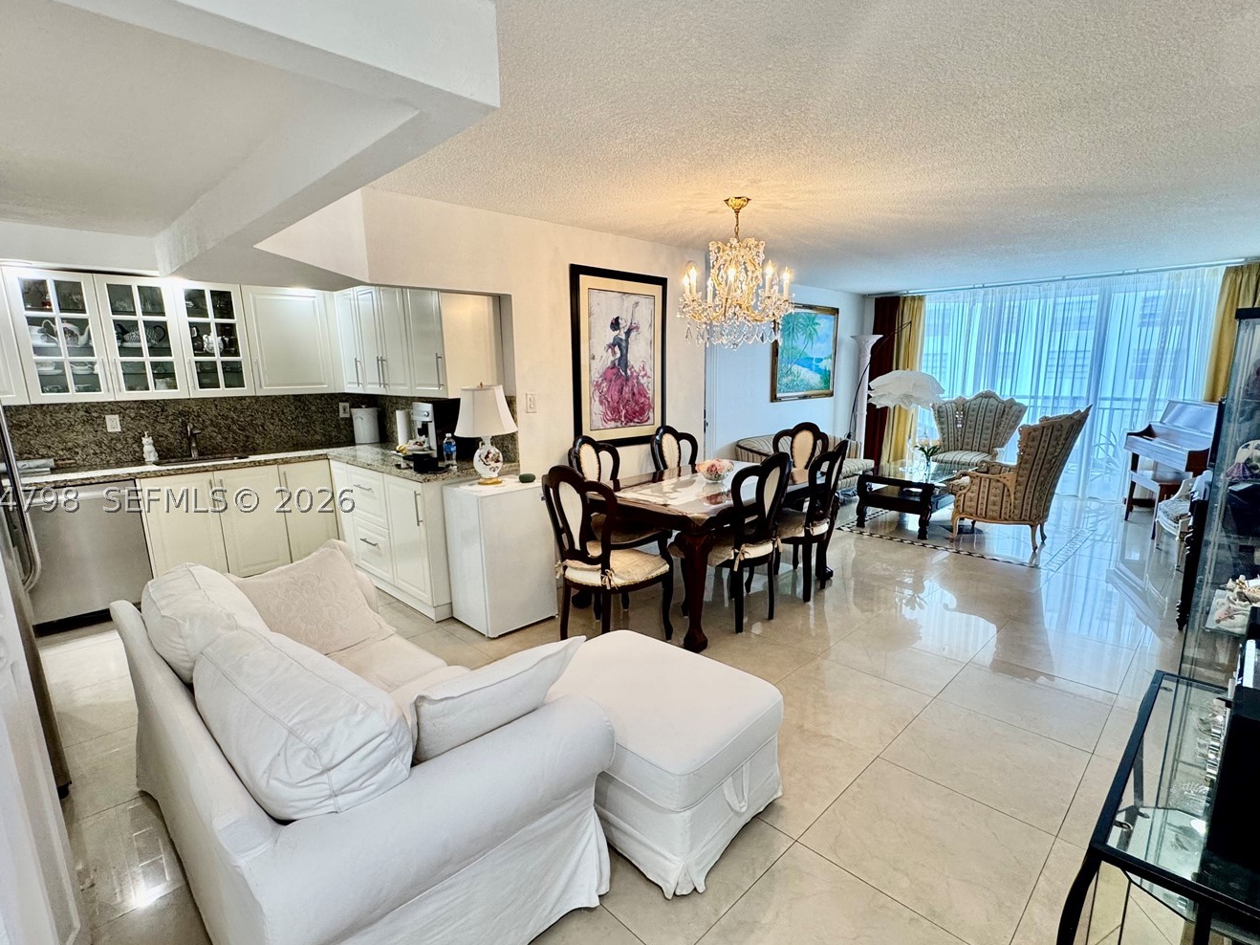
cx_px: 647
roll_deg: +0.8
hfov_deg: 91.0
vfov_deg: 74.6
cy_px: 499
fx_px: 619
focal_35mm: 17
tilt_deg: -11.7
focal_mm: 2.22
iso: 200
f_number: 2.2
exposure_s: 1/120
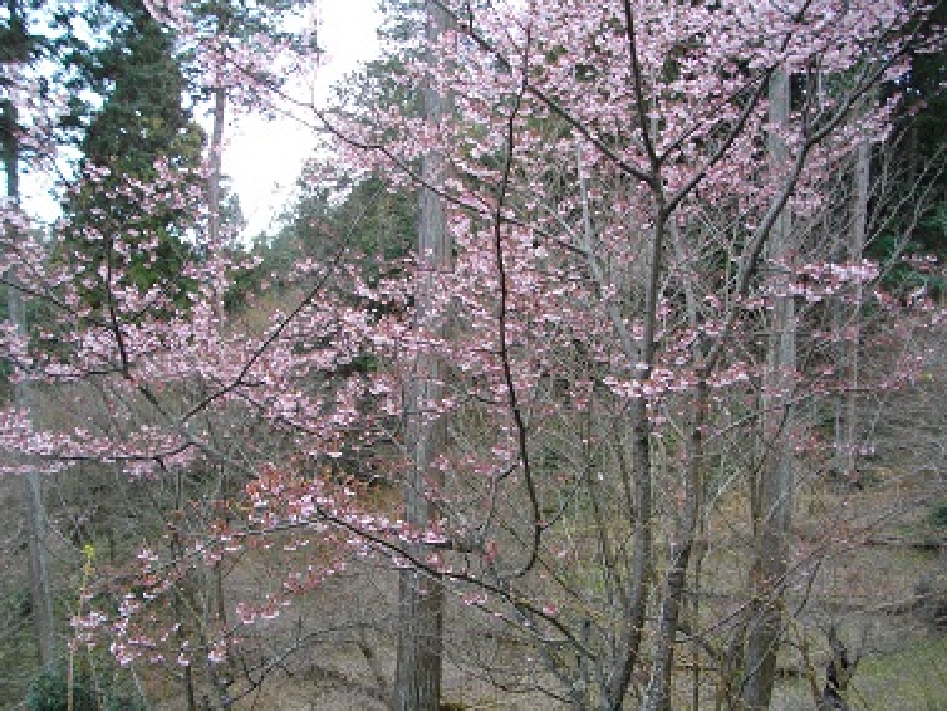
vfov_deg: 43.0
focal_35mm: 33
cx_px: 466
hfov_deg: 55.3
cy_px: 364
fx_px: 903
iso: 200
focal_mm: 5.7
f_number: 2.9
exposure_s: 1/80
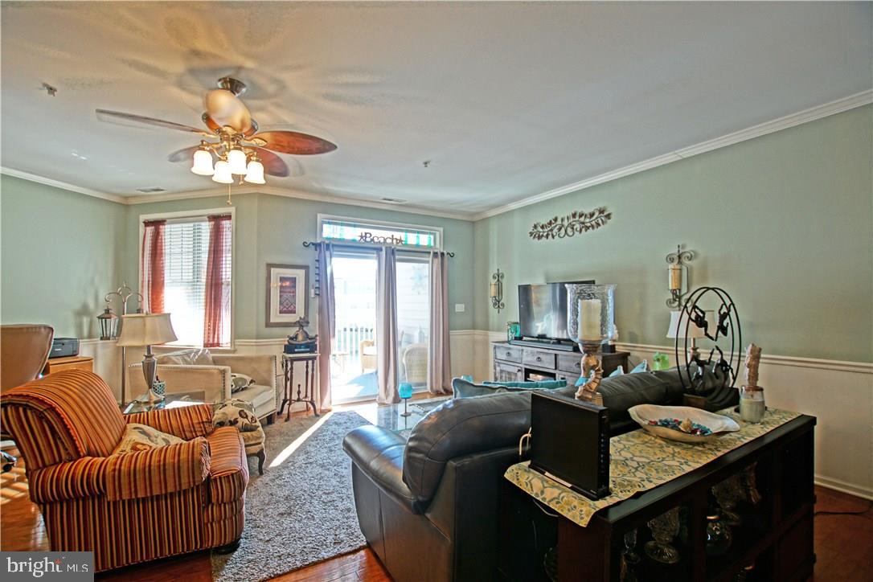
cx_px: 436
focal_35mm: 15
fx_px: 364
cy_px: 291
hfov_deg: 100.4
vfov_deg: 77.3
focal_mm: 10
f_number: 3.5
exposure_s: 1/60
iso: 320
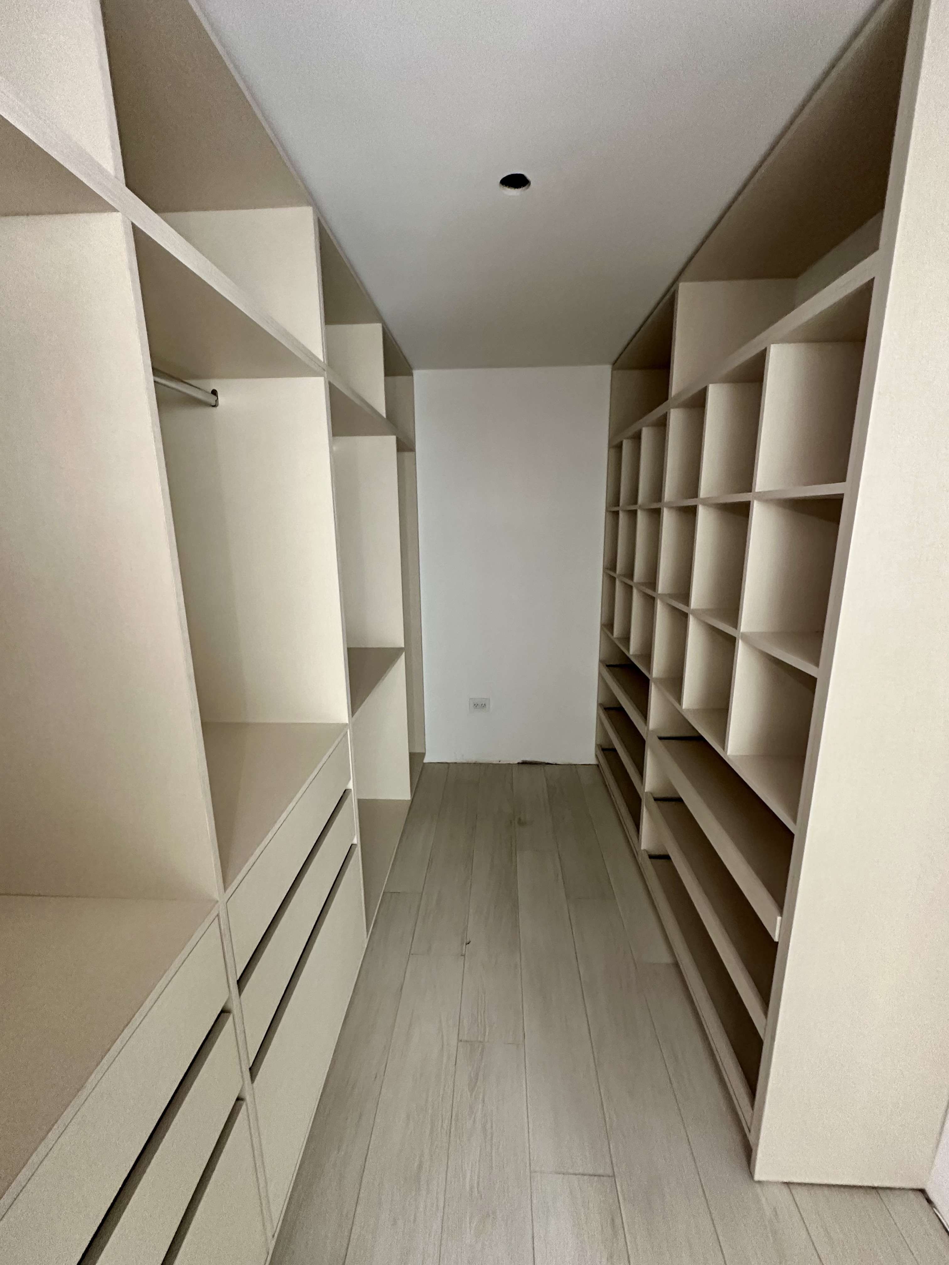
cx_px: 474
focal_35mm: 14
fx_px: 512
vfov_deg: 102.1
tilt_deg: -10.5
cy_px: 632
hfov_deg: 85.7
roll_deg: -1.1
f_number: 2.2
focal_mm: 2.22
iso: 640
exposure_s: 1/60
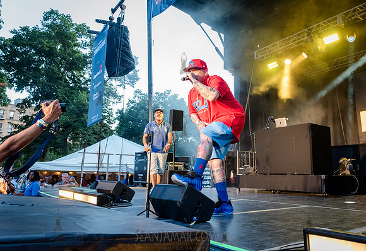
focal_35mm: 28
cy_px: 117
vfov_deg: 47.7
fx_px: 284
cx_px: 208
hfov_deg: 65.4
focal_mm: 24
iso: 4000
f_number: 4.5
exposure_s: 1/320
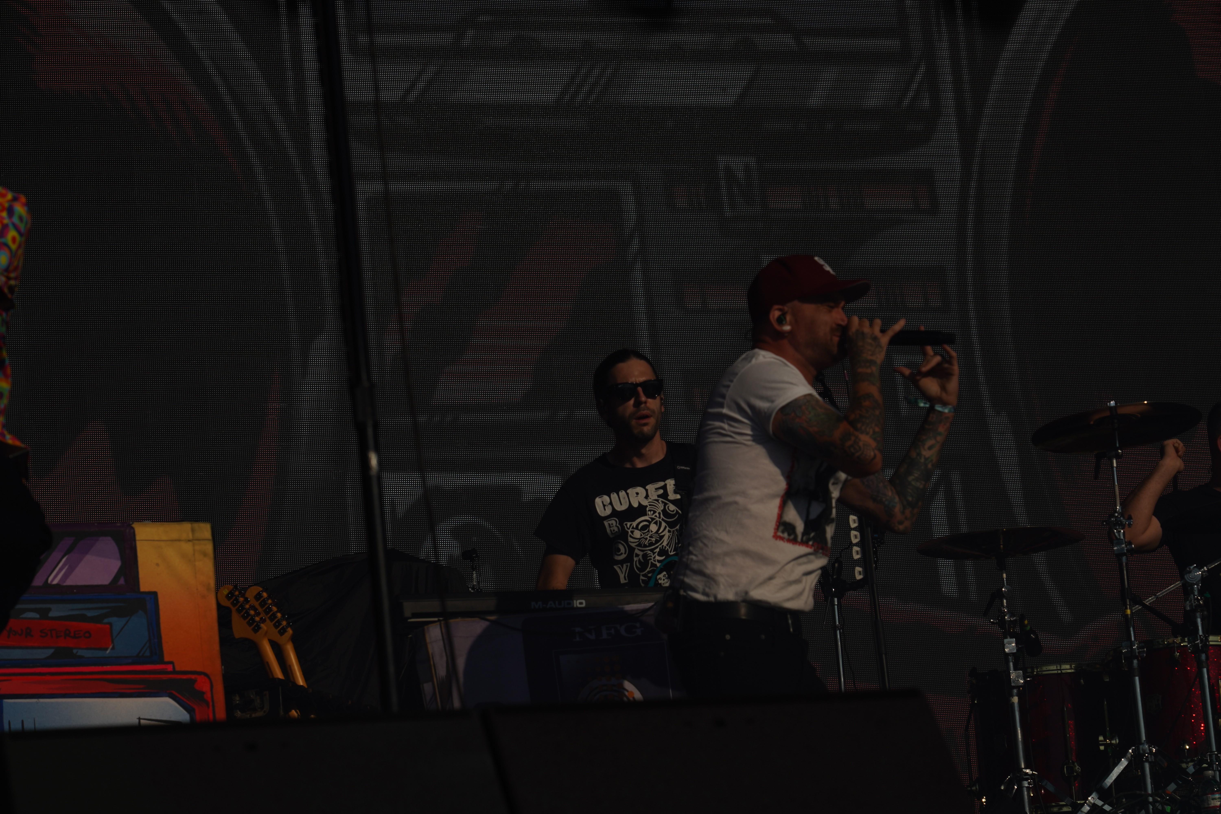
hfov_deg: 19.5
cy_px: 407
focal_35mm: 105
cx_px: 610
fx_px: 3561
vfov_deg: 13.0
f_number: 8
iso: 100
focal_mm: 105
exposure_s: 1/2000
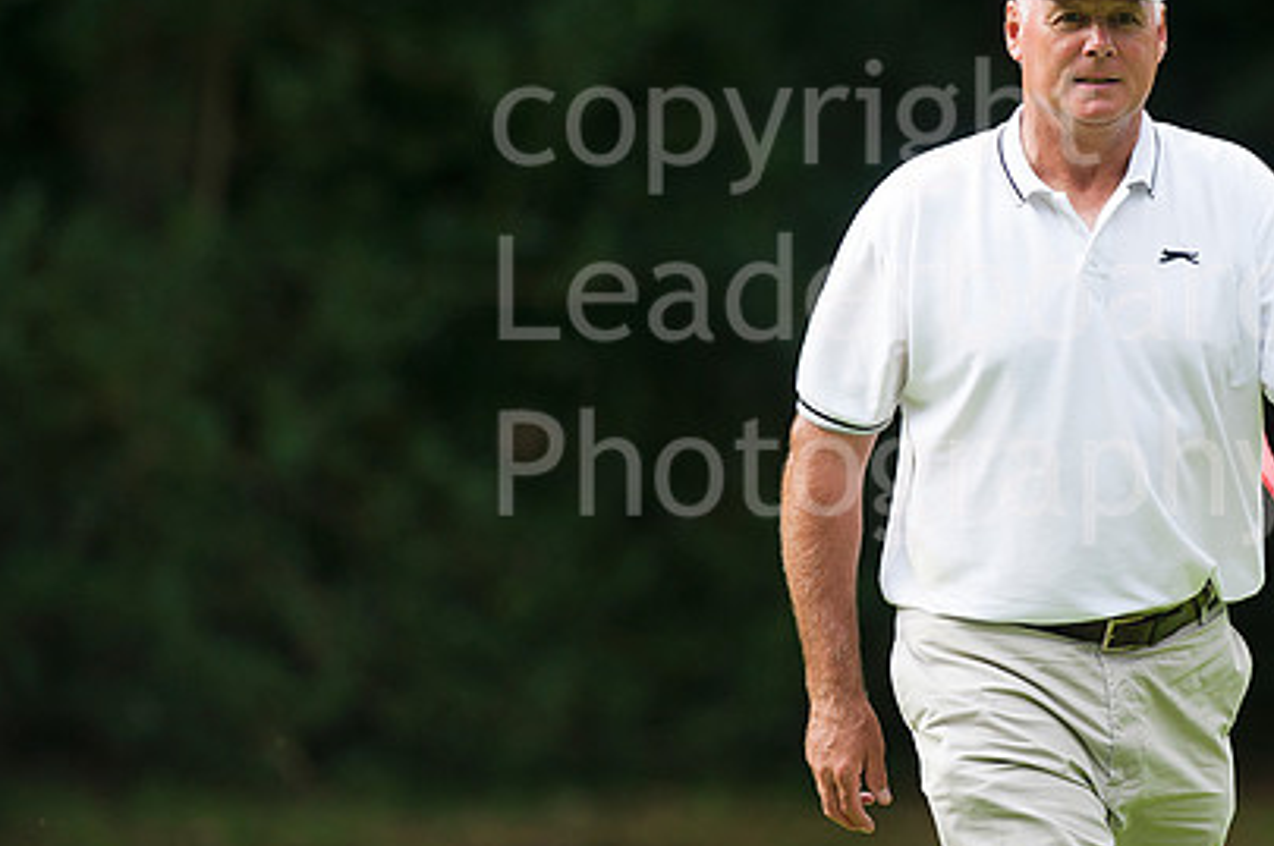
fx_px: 15199
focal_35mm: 430
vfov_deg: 3.2
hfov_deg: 4.8
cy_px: 318
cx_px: 906
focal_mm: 300
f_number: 5.6
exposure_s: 1/640
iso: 400
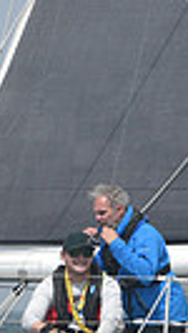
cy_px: 359
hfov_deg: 2.6
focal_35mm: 465
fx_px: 4113
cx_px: 93
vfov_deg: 4.6
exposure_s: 1/800
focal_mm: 102
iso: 320
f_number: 14
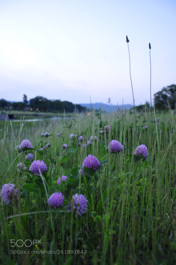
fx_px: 198
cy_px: 132
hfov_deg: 47.8
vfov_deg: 67.4
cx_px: 88
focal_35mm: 27
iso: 400
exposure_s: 1/20
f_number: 4.5
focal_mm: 18
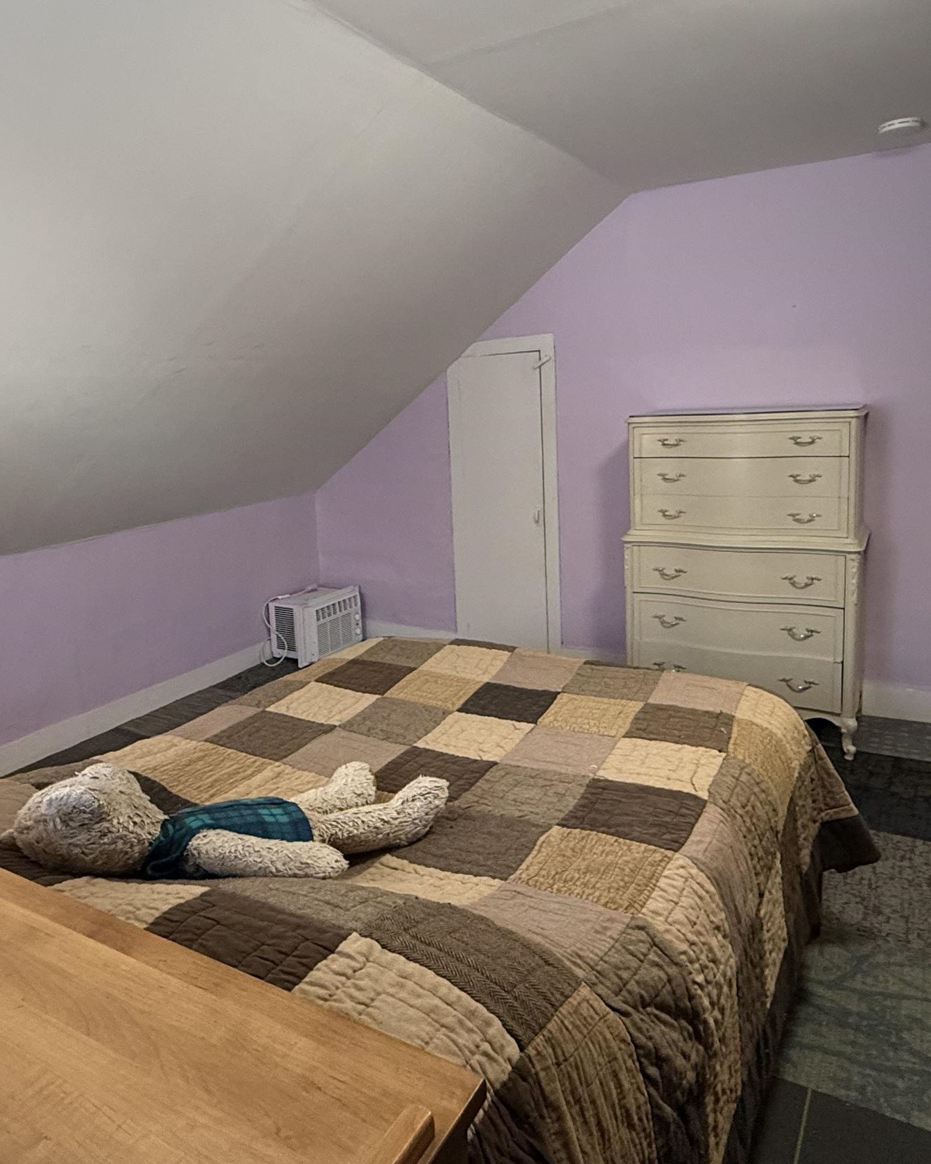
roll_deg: +2.9
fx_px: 861
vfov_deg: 67.8
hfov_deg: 56.6
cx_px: 403
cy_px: 508
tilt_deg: -6.3
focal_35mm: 25
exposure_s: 1/60
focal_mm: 2.22
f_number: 2.2
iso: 320
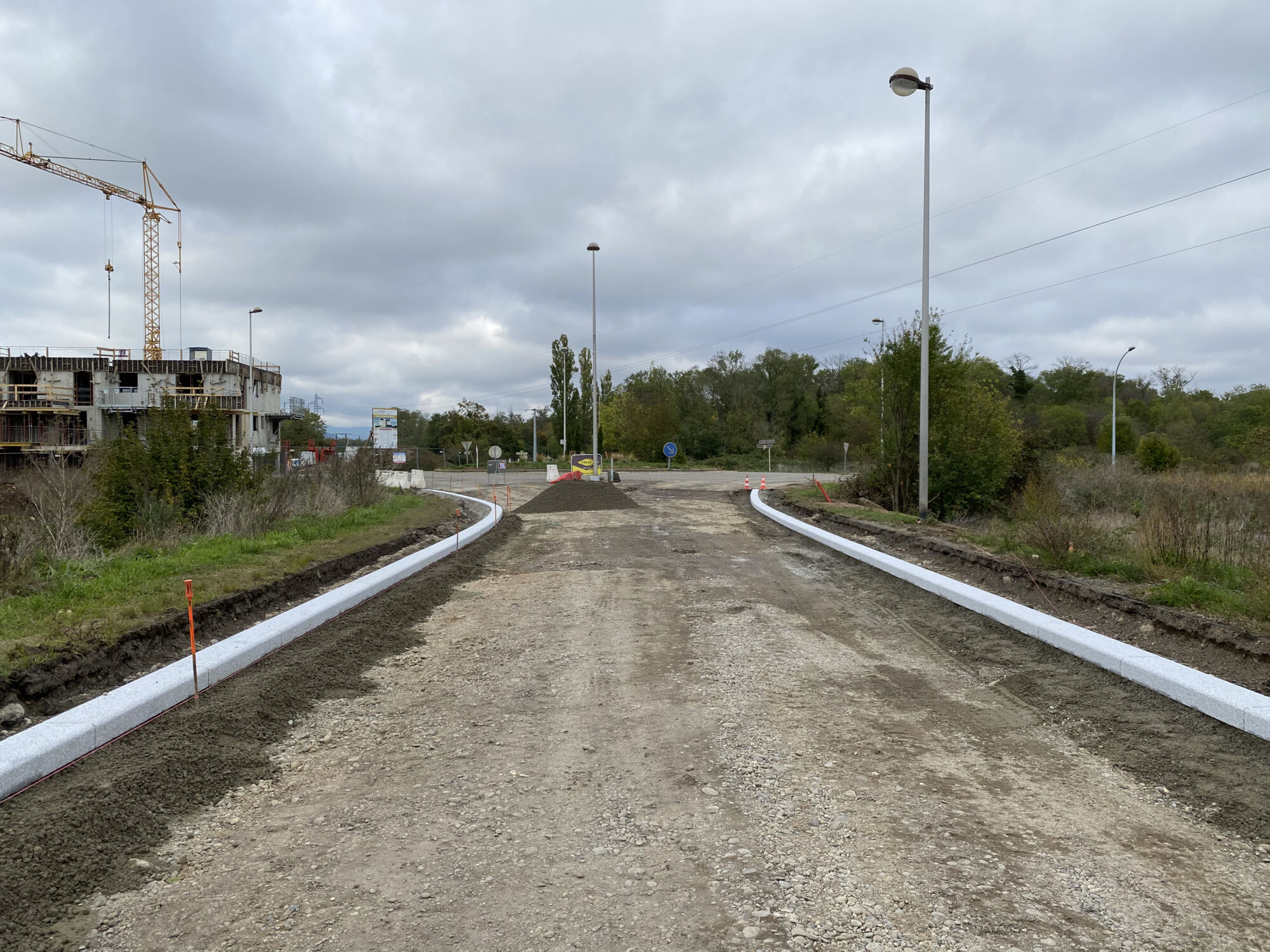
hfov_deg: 67.3
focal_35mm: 26
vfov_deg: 53.1
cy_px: 476
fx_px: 954
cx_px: 635
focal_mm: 4.25
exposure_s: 1/1961
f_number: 1.8
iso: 32
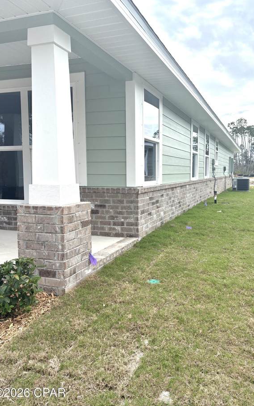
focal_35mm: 29
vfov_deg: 64.6
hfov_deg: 42.9
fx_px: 321
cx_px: 154
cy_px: 199
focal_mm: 5.96
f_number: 1.6
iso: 50
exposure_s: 1/2865
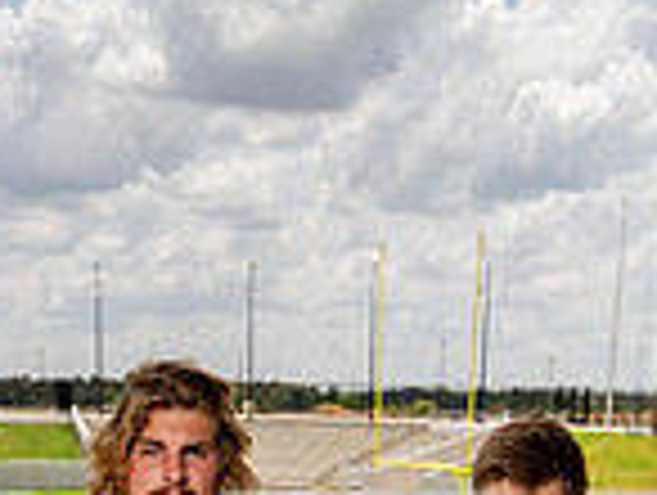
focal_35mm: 71
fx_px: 1350
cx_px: 252
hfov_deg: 27.3
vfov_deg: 16.5
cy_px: 950
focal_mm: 24
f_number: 6.3
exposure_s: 1/250
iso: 100
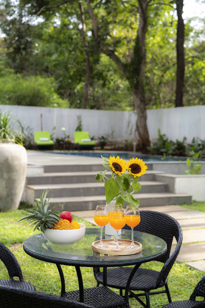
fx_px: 436
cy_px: 154
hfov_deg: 26.5
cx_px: 102
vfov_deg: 38.9
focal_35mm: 51
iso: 200
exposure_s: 1/640
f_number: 4
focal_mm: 51
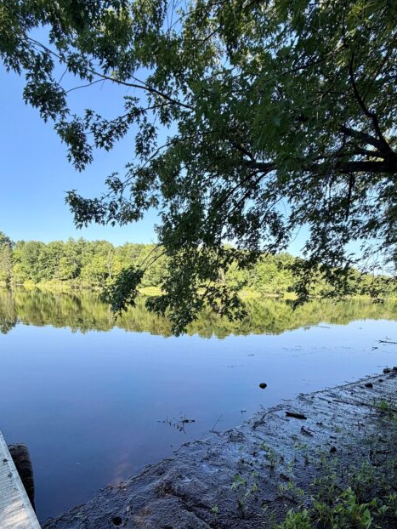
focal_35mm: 18
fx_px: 275
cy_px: 338
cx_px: 182
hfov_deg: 71.5
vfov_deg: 85.6
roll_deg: -2.6
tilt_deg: -11.0
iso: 64
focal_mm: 2.22
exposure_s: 1/502
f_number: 2.2
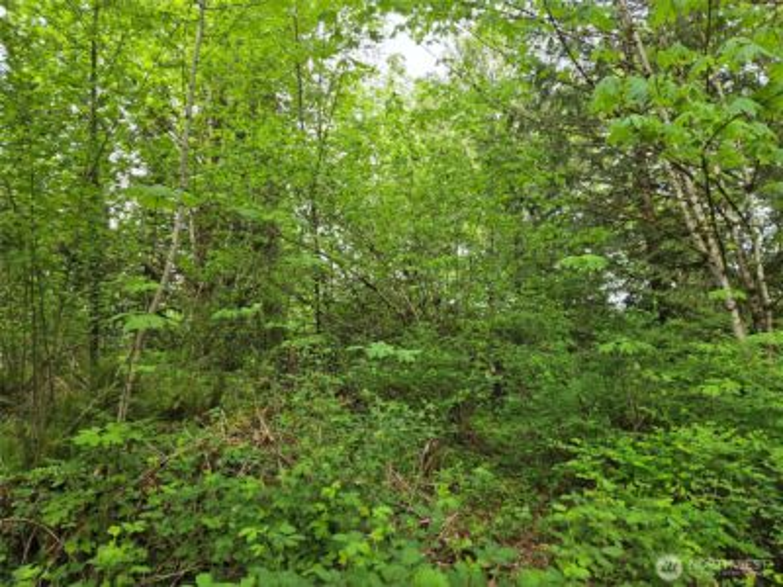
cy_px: 294
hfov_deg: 73.9
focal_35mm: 23
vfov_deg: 58.9
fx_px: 520
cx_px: 392
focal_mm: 5.4
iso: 25
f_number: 1.8
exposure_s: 1/180
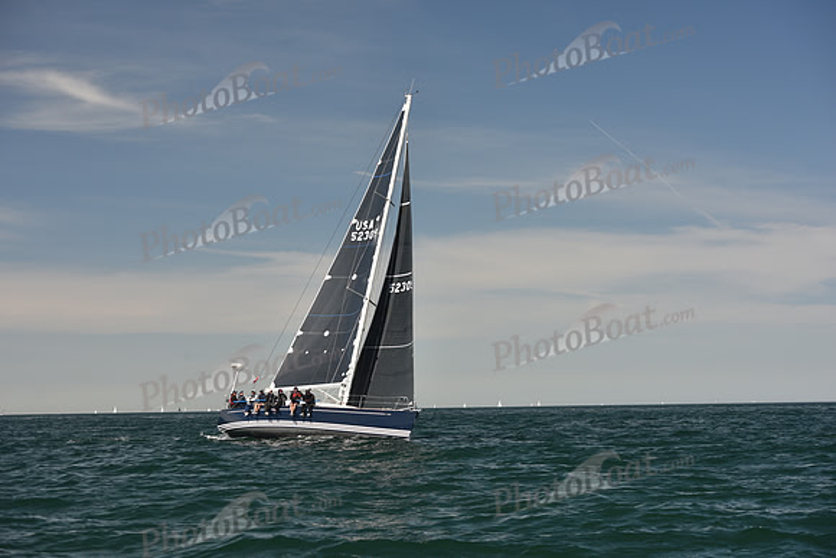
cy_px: 279
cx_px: 418
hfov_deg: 26.0
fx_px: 1812
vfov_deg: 17.5
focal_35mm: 78
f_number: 5.6
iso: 250
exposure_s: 1/640
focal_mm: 78
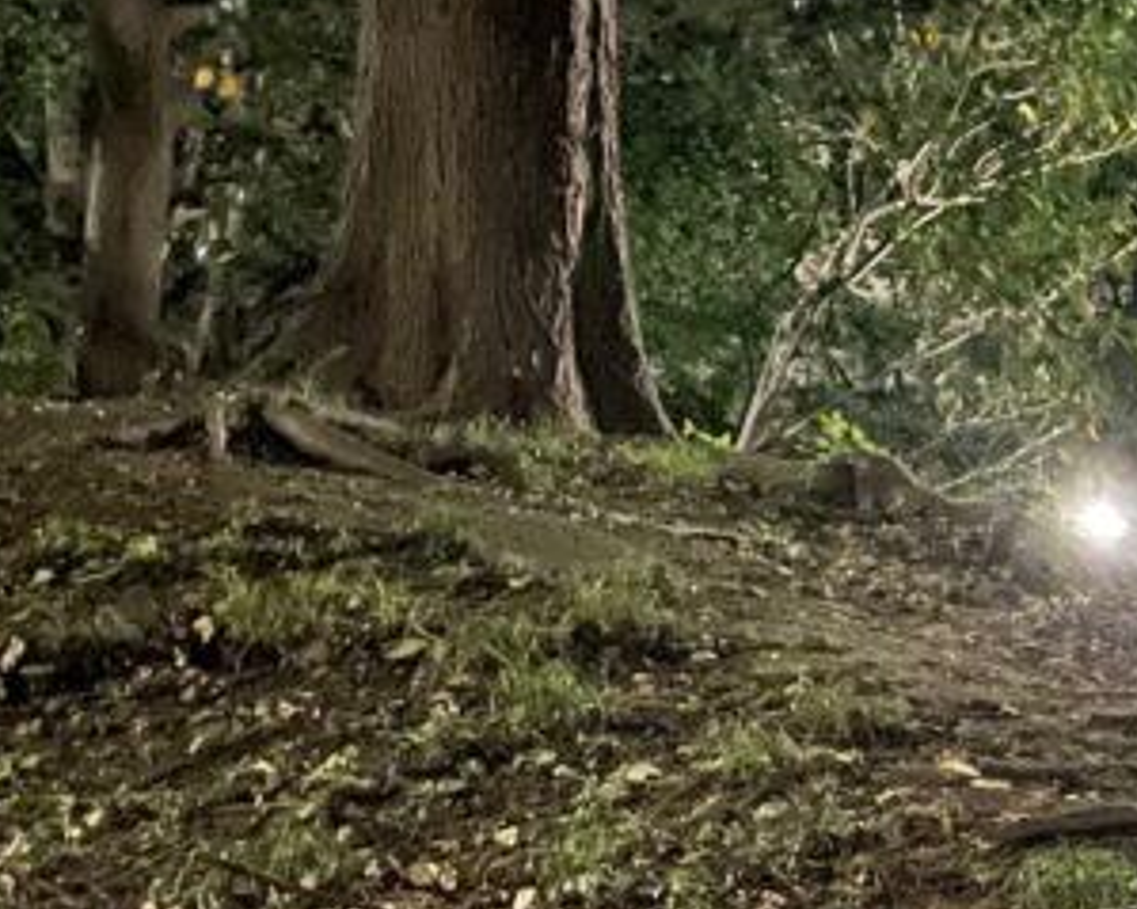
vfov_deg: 17.3
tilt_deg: -2.1
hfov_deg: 18.9
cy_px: 867
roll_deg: -0.1
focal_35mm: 87
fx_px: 2927
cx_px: 1791
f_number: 1.6
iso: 1250
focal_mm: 4.2
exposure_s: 1/4
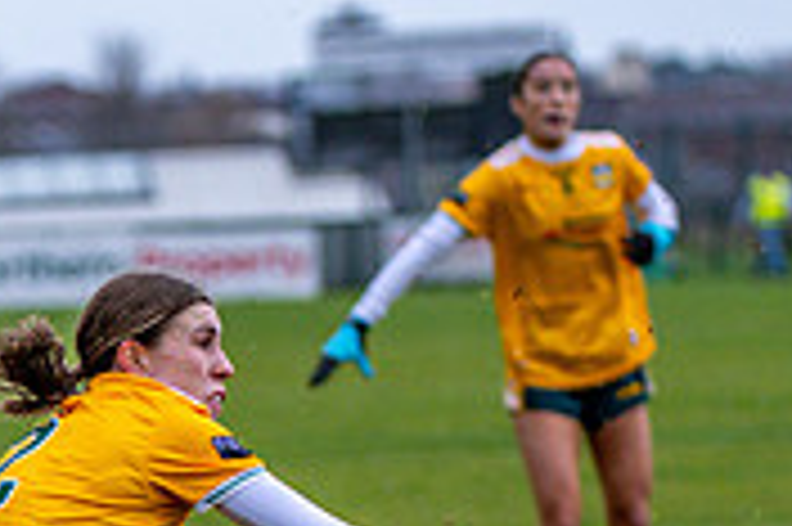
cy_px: 681
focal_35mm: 412
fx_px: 9055
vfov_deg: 3.3
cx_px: -166
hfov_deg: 5.0
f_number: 2.8
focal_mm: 125
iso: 1600
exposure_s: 1/640
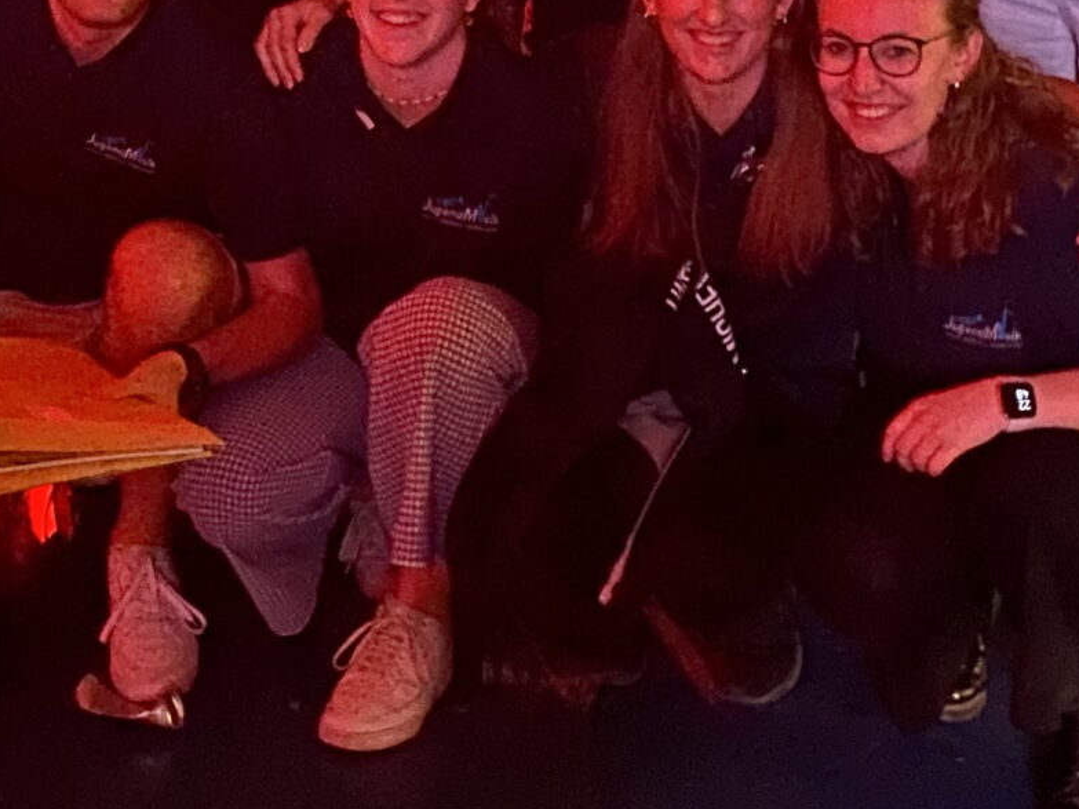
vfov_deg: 16.7
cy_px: -147
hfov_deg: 22.8
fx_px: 2649
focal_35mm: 85
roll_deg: -2.0
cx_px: 260
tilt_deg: -10.3
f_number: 1.8
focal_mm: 4.25
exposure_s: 1/15
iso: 1600
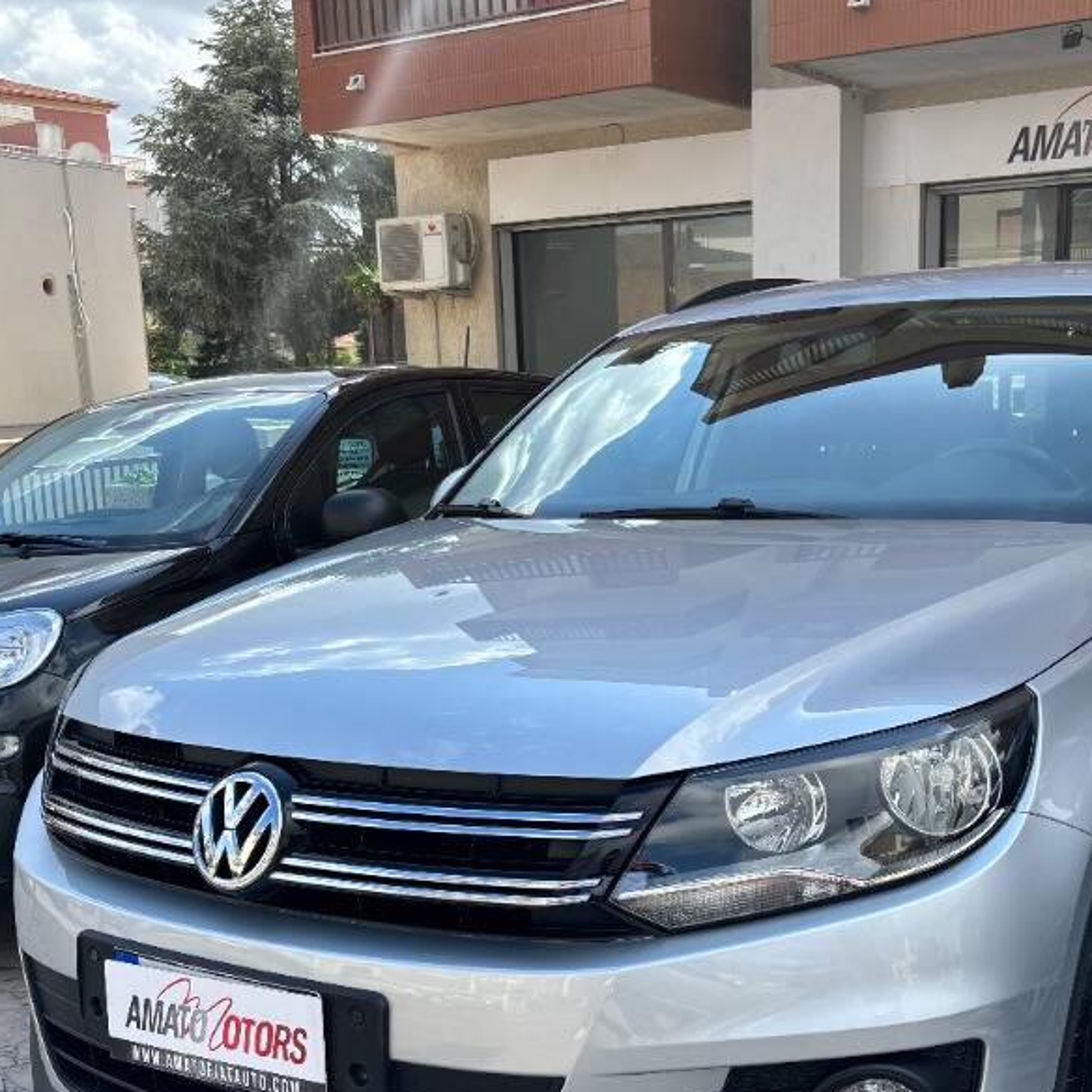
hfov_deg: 39.9
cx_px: 631
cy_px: 712
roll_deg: +0.8
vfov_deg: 39.6
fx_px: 1499
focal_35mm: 42
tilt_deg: -13.9
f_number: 1.6
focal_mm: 5.96
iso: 50
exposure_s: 1/1667
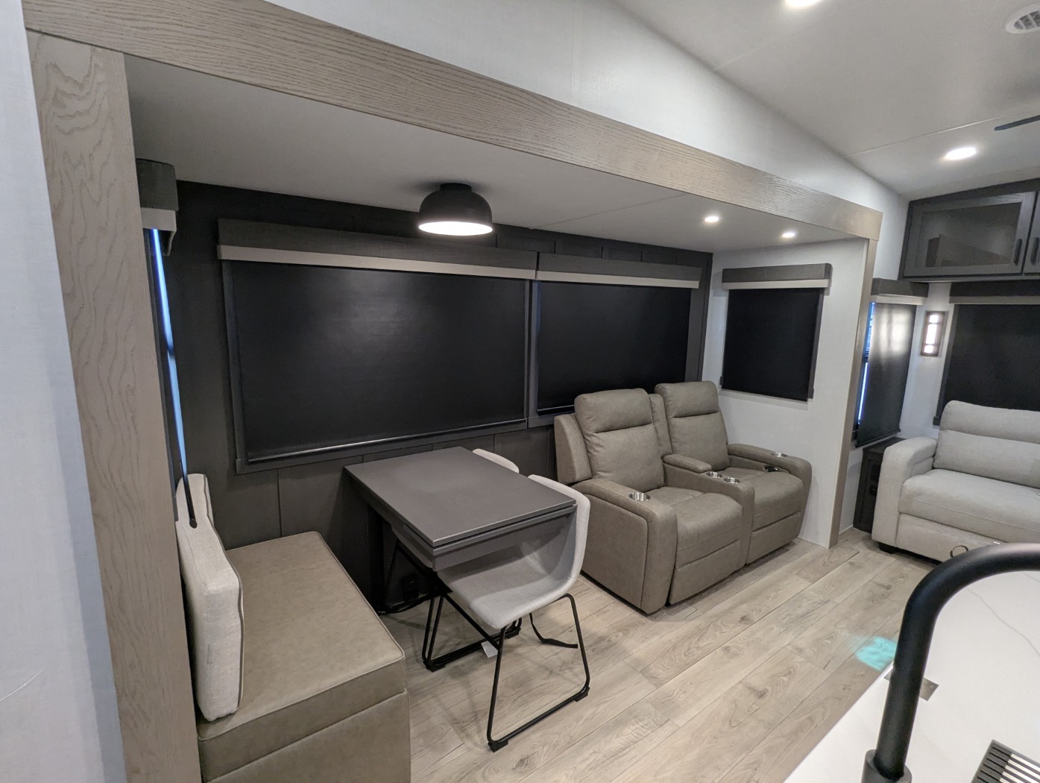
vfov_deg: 78.2
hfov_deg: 94.4
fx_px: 481
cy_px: 392
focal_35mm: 16
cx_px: 520
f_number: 2.2
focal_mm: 2.35
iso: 190
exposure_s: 1/53.5
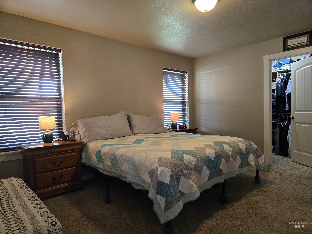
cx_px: 156
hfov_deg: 73.9
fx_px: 207
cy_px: 117
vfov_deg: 58.9
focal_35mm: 23
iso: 320
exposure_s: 1/120
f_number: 1.8
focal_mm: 5.4
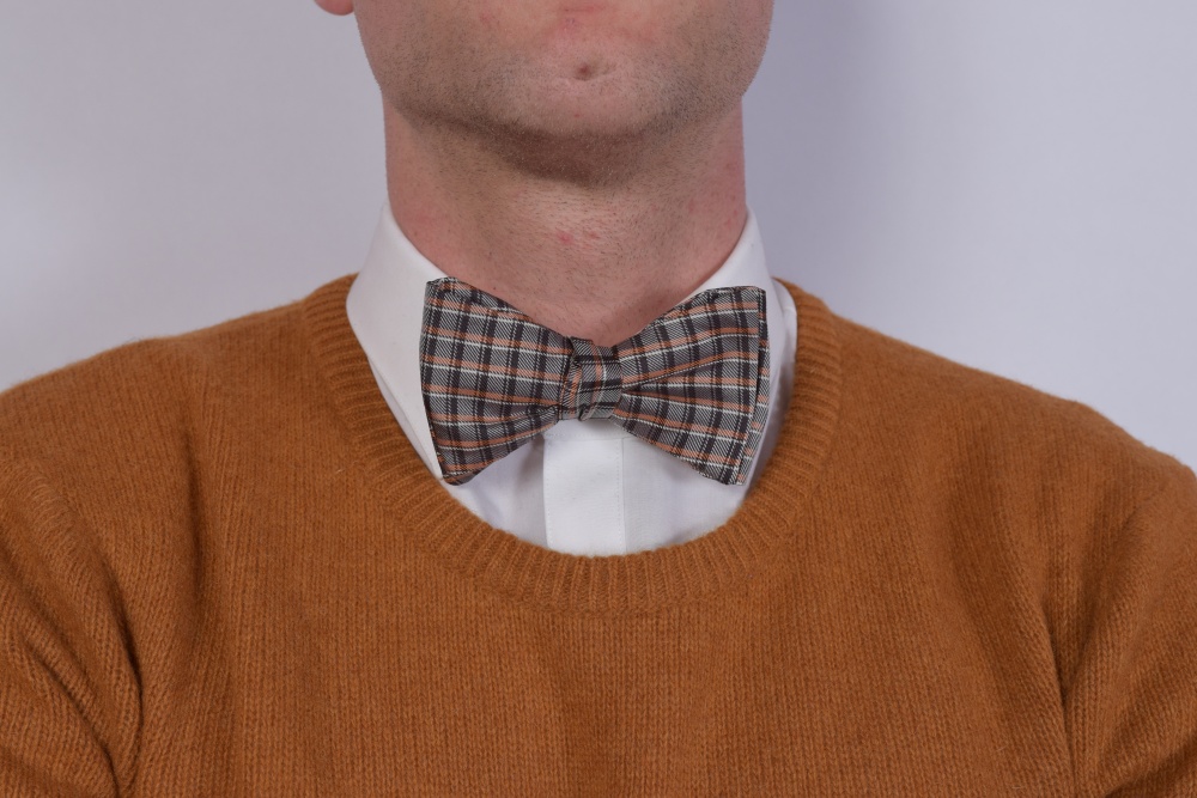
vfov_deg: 25.8
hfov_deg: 37.8
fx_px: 1746
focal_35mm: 52
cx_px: 598
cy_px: 399
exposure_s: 1/100
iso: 200
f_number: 8
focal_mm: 35
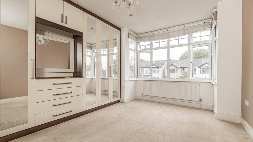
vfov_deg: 70.5
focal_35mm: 15
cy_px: 67
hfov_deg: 102.9
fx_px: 101
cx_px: 134
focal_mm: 12
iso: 320
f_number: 9
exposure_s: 1/60
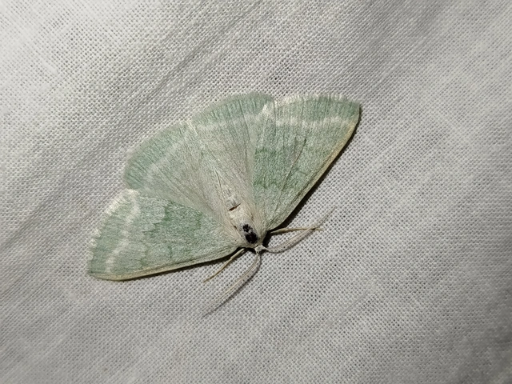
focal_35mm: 48
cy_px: 192
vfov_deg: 30.3
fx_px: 710
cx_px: 256
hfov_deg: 39.7
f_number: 1.7
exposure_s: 1/100
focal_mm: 5.31
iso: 100
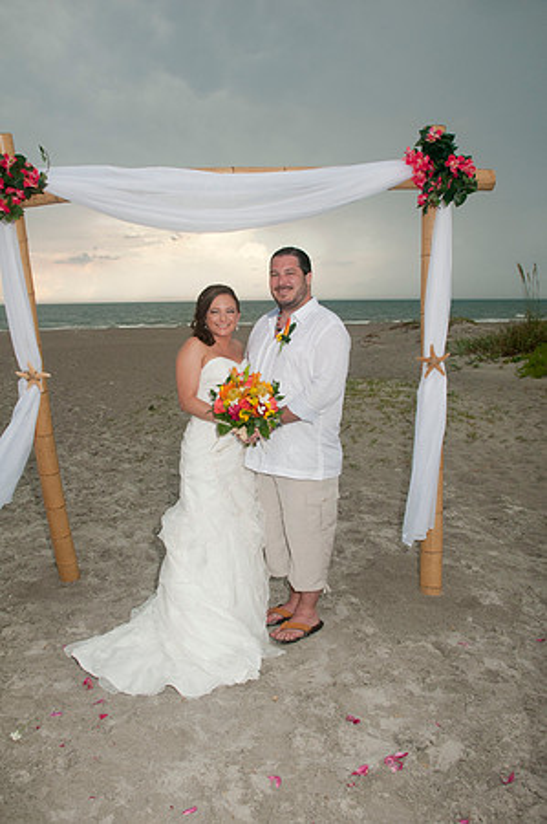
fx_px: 685
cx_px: 274
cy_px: 412
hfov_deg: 43.5
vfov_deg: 62.0
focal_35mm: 30
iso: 400
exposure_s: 1/200
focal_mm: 20
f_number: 5.6
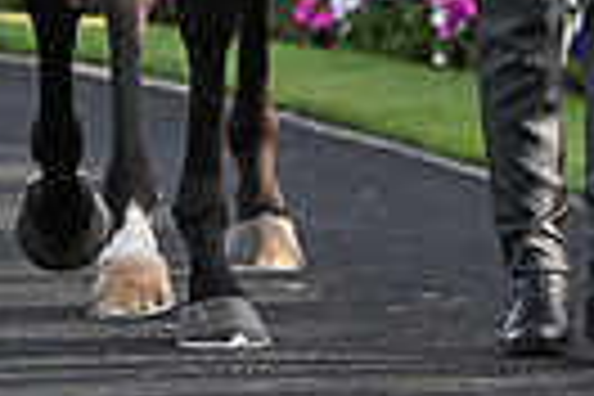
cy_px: -412
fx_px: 14519
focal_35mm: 880
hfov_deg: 2.3
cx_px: 288
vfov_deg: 1.6
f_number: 4.5
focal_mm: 200
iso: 1000
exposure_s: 1/2500
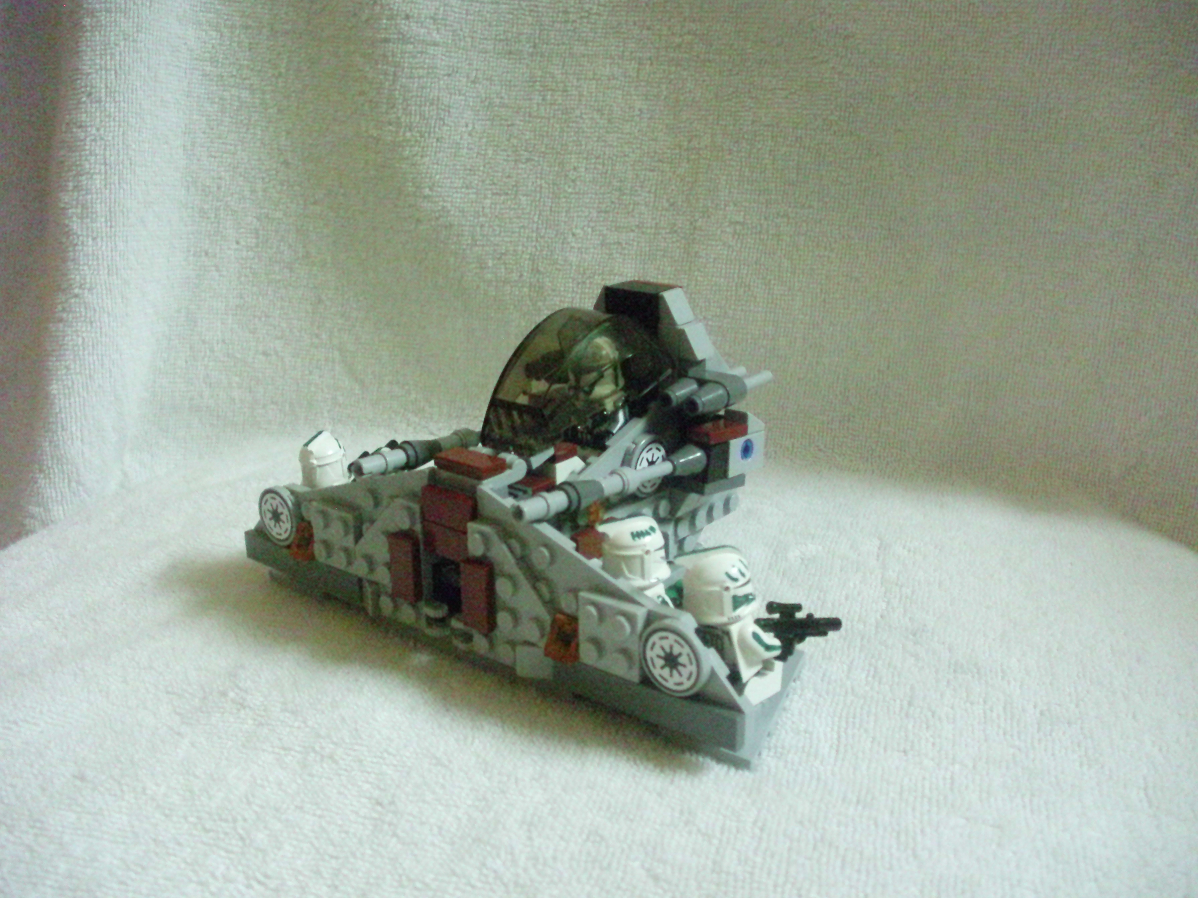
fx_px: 1315
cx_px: 599
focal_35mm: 38
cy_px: 449
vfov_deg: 37.7
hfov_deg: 49.0
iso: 1600
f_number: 3.1
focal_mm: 6.3
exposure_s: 1/19
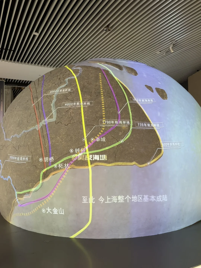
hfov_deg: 53.1
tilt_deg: +2.1
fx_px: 201
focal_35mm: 26
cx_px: 100
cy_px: 134
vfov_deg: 67.3
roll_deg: +0.8
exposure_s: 1/50
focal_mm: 5.96
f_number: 1.6
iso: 200
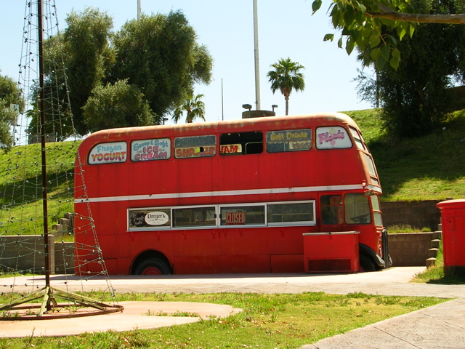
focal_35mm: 63
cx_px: 232
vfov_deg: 23.3
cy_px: 174
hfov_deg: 30.7
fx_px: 846
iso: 50
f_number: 3.5
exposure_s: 1/454
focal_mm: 9.6
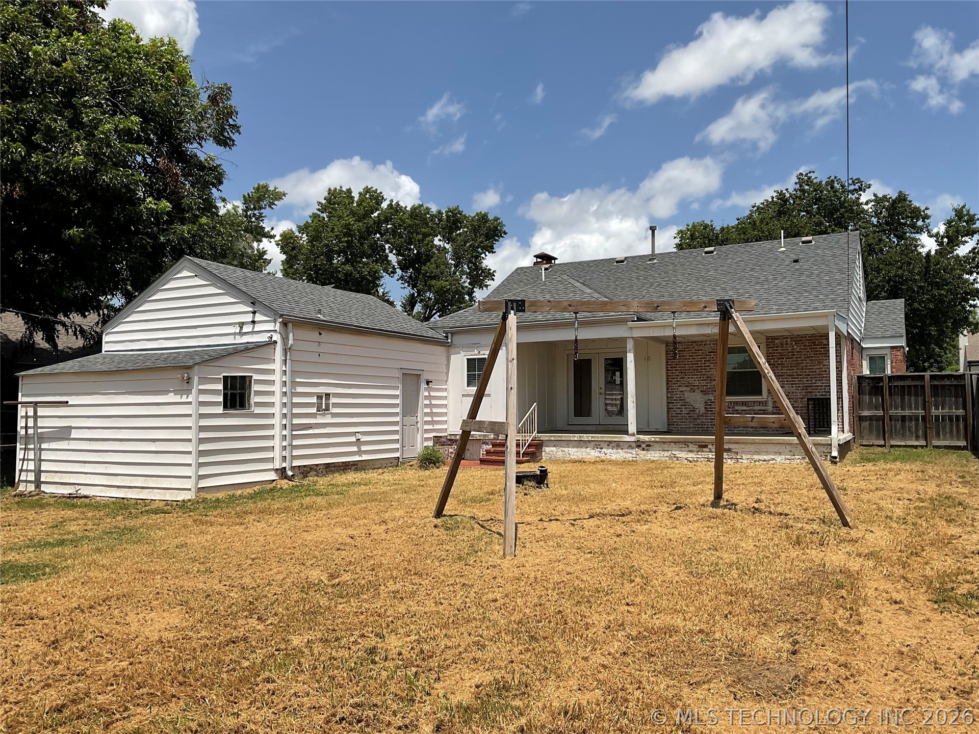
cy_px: 367
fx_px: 820
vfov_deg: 48.2
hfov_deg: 61.7
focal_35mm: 29
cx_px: 490
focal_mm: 3
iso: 16
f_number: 1.8
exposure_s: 1/2801
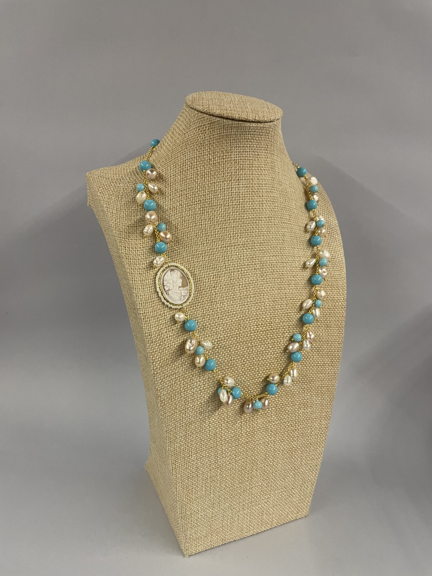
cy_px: 288
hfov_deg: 53.1
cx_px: 216
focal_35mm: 26
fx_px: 433
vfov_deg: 67.3
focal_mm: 4.2
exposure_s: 1/50
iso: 80
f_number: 1.6
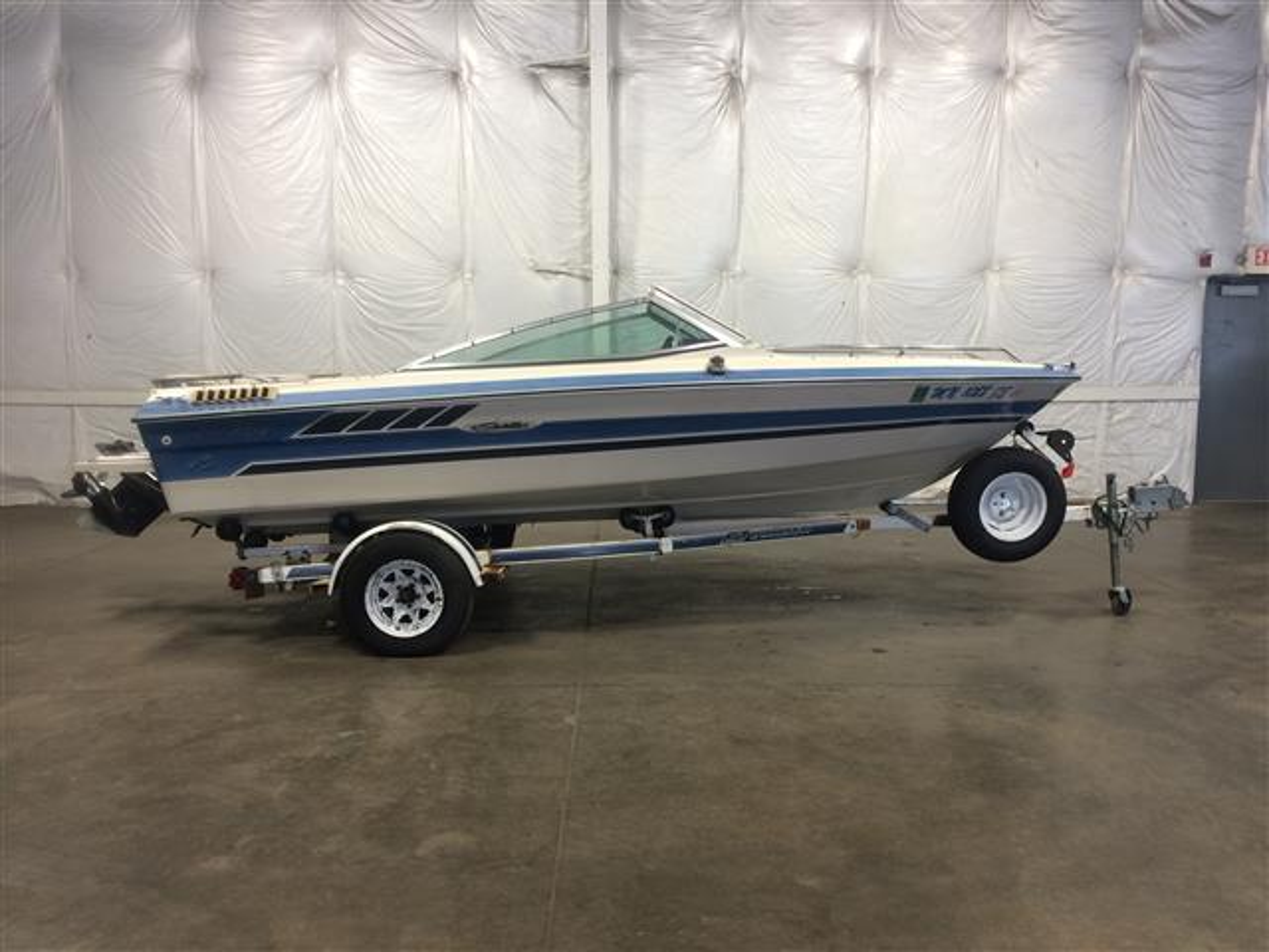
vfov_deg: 48.2
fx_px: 1063
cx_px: 634
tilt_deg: -7.4
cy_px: 476
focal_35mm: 29
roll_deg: +1.0
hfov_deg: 61.7
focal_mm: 4.15
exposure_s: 1/30
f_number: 2.2
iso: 50
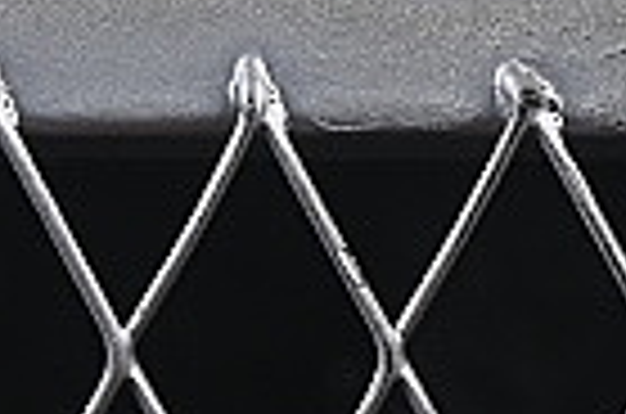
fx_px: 10132
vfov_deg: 2.3
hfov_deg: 3.5
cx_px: 1117
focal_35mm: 584
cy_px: -1044
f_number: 8
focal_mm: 50
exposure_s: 1/80
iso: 160
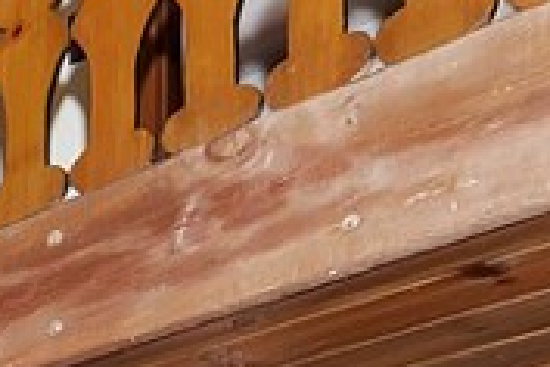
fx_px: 1329
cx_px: -637
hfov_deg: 16.2
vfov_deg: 11.3
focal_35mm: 87
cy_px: 1031
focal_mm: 10
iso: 400
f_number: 8
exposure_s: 1/30
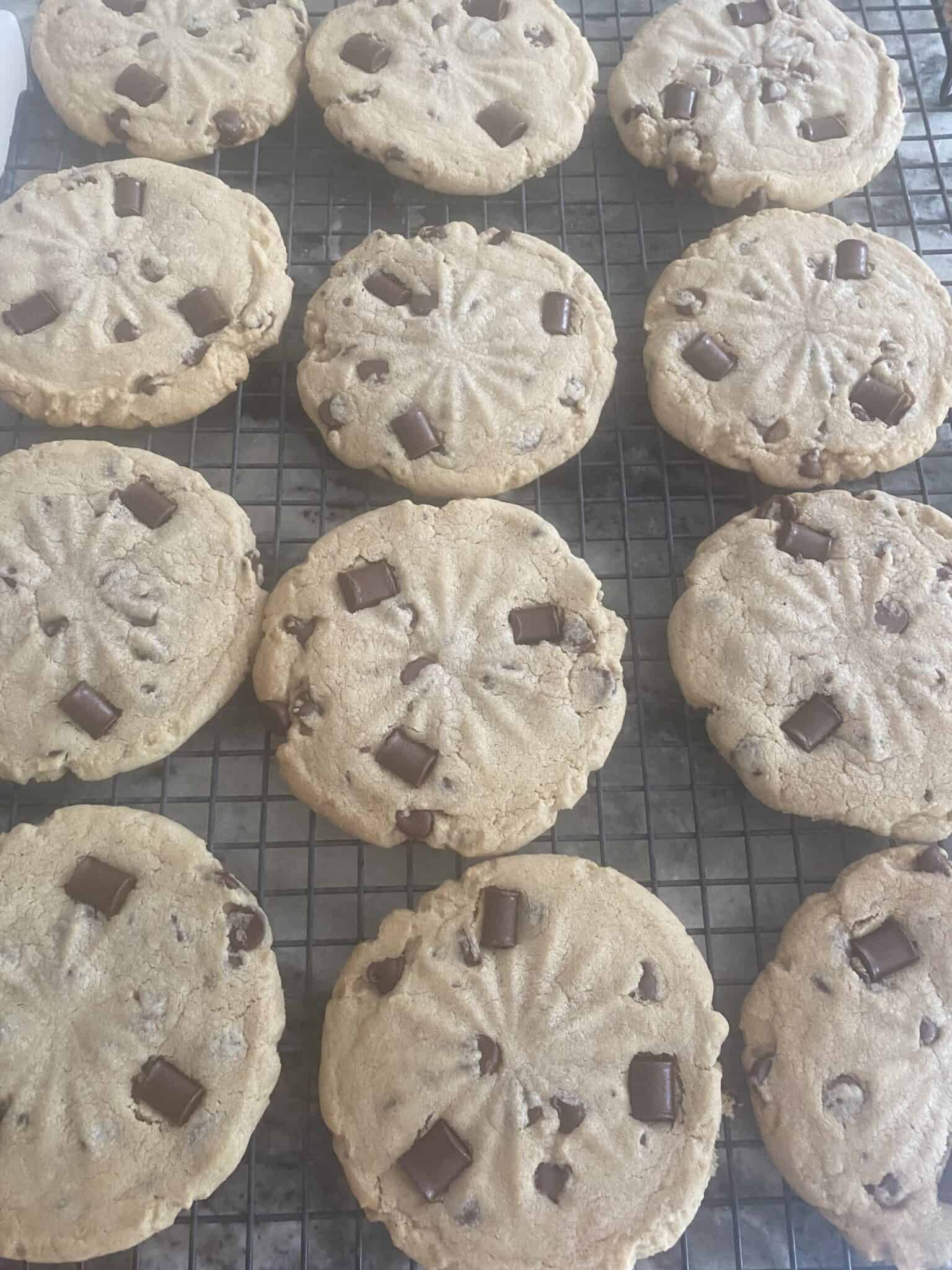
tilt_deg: -71.0
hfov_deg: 53.1
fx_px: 953
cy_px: 635
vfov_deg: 67.3
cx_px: 476
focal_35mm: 26
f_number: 1.8
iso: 320
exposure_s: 1/60
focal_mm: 4.25
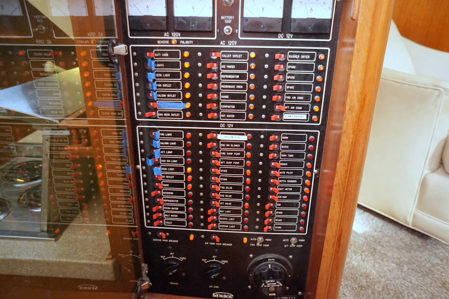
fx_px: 299
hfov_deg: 73.8
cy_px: 150
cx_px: 224
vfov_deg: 53.1
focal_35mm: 24
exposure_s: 1/125
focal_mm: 16
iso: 3200
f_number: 2.8
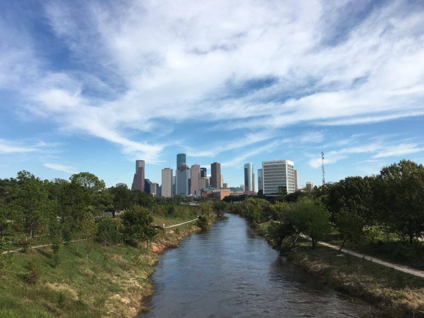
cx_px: 212
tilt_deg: +7.5
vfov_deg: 48.2
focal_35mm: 29
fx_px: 355
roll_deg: +1.0
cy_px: 159
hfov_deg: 61.7
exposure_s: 1/1479
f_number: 2.2
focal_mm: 4.15
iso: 25
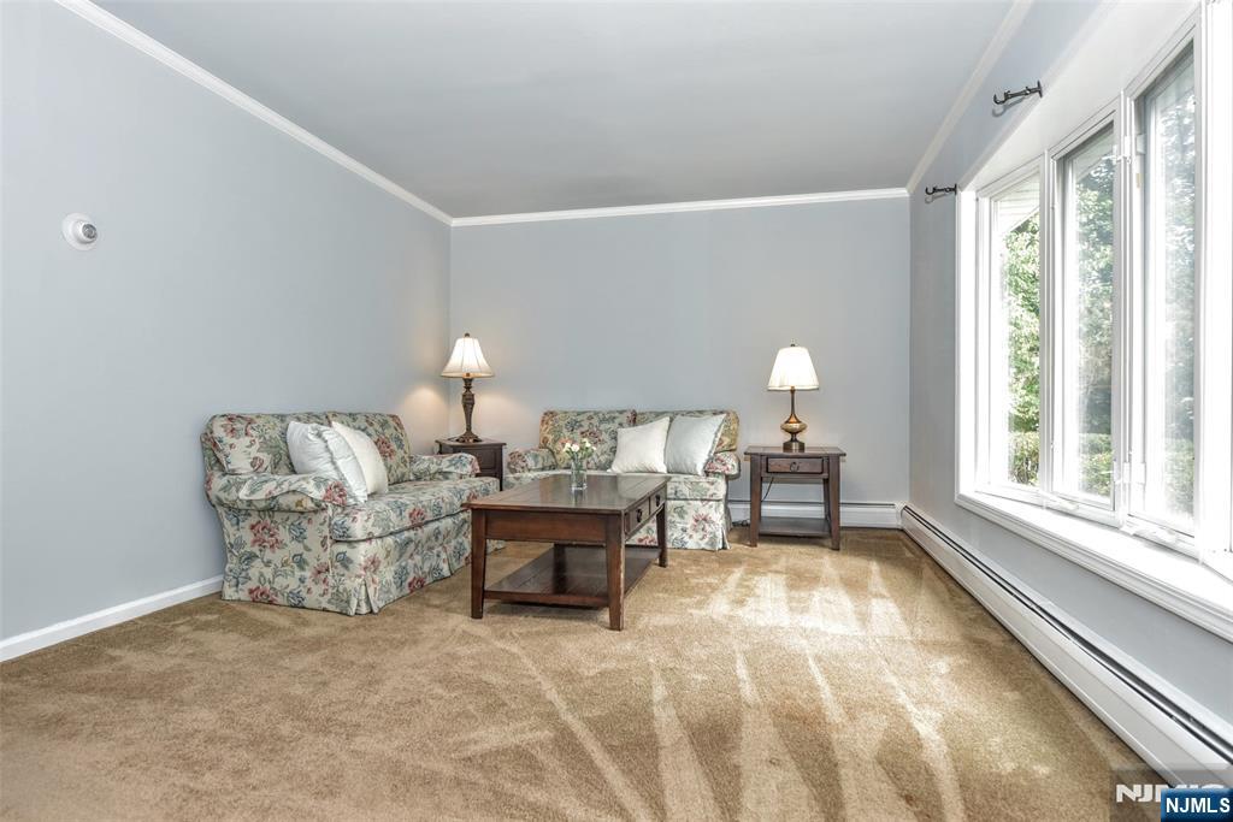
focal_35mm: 20
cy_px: 411
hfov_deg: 84.0
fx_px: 685
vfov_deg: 61.9
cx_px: 616
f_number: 5
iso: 800
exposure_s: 1/100
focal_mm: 20
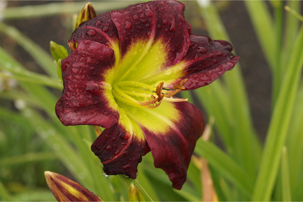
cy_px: 101
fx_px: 1262
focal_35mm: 150
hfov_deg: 13.7
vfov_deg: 9.1
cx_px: 152
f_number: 6.3
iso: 800
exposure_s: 1/160
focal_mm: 100
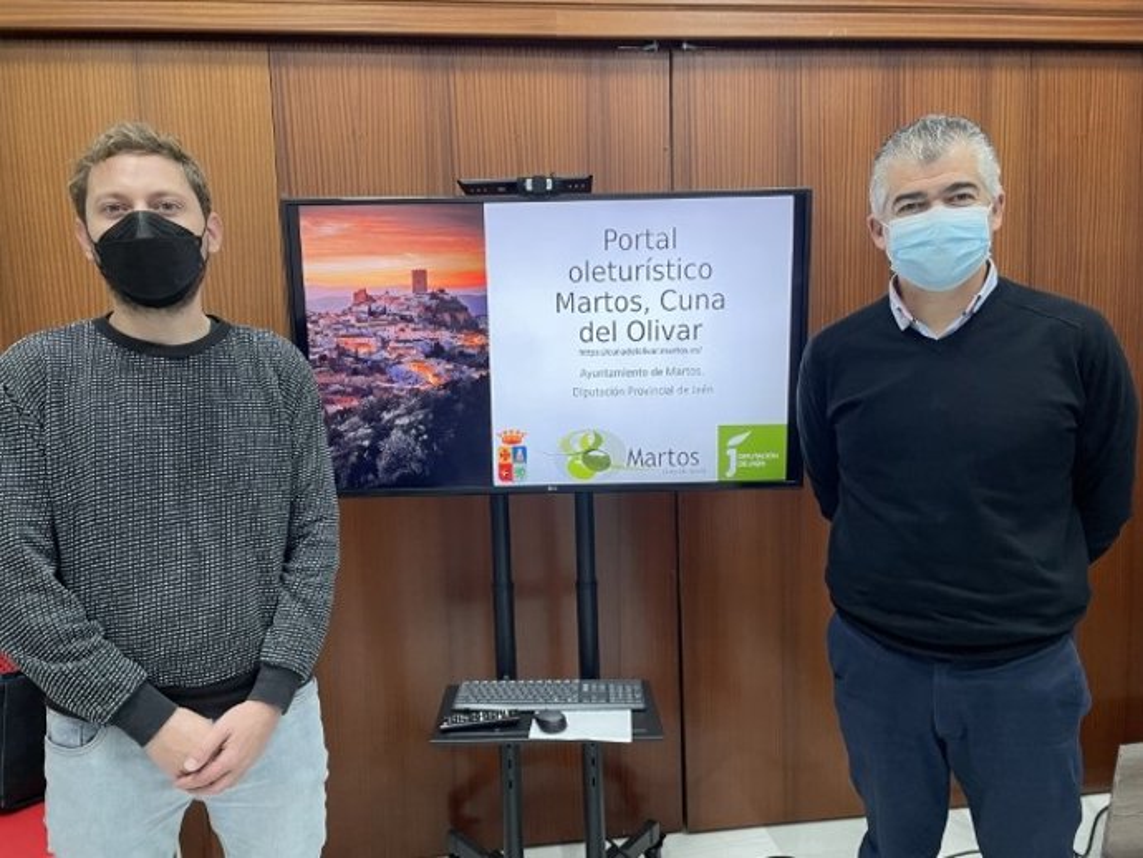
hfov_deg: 67.3
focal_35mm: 26
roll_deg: +1.7
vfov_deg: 53.1
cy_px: 429
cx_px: 572
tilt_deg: -6.2
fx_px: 859
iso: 125
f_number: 1.6
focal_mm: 4.2
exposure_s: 1/50
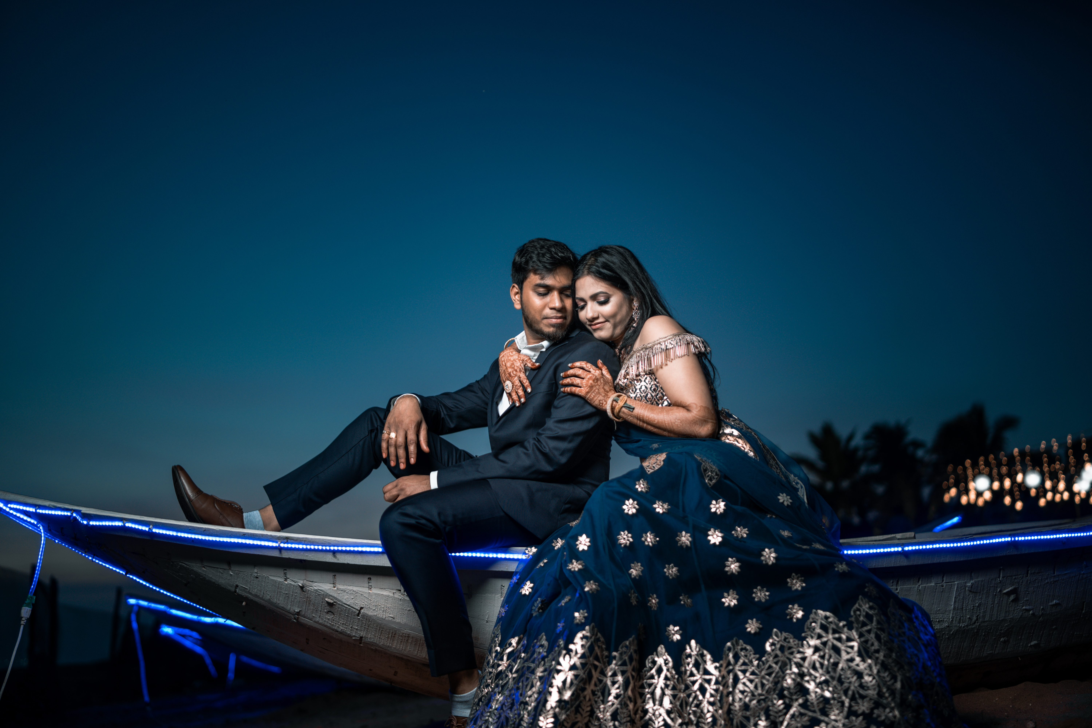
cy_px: 364
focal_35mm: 35
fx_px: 1062
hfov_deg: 54.4
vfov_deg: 37.9
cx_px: 546
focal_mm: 35
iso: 100
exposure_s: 1/200
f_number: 1.8
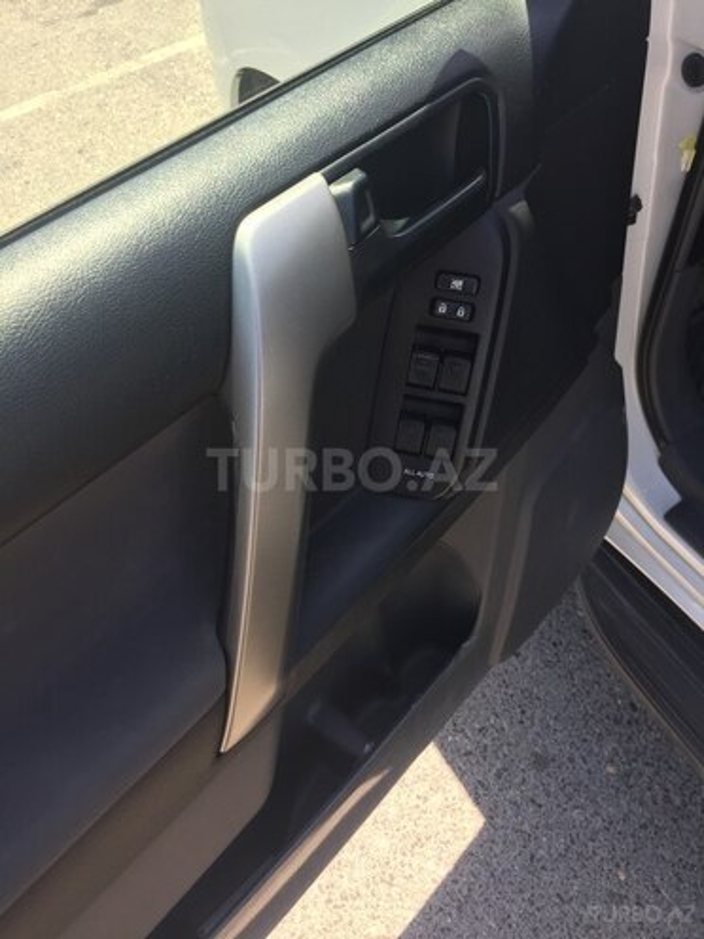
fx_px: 786
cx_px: 352
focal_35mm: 29
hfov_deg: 48.2
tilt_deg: -49.1
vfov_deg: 61.7
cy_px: 470
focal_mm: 4.15
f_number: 2.2
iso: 32
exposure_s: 1/370
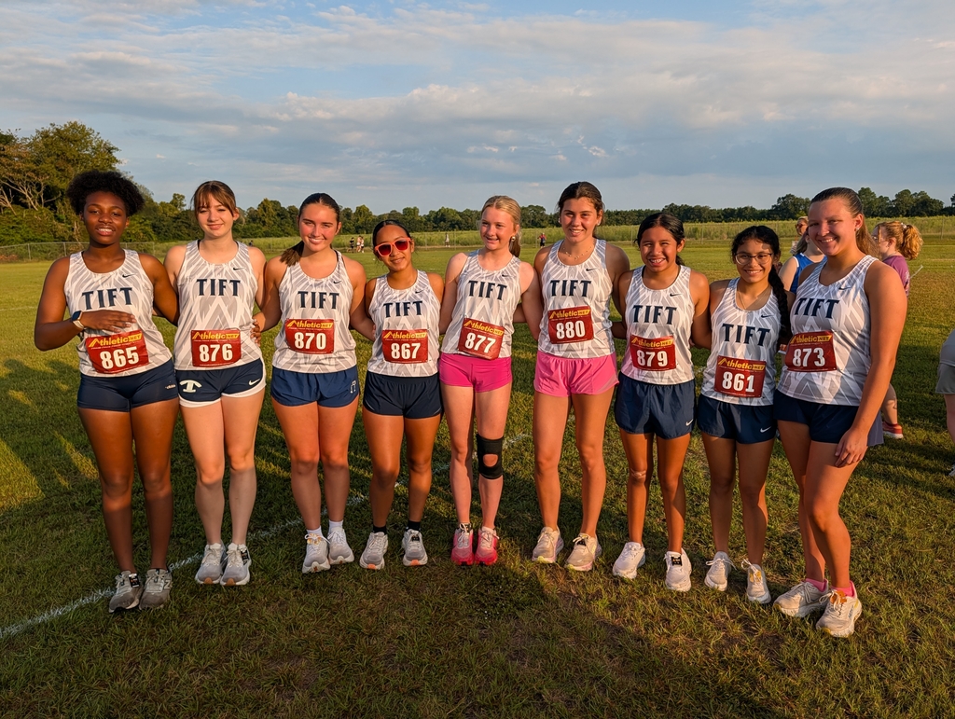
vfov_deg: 56.9
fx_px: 663
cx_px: 478
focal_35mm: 24
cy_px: 360
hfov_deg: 71.5
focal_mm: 6.9
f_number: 1.68
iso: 21
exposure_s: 1/1011
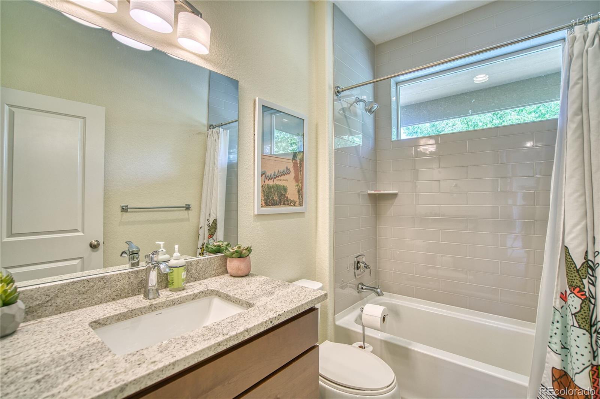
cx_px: 300
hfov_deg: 96.8
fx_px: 267
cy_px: 200
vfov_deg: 73.7
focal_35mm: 16
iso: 500
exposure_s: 1/80
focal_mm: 16
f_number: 4
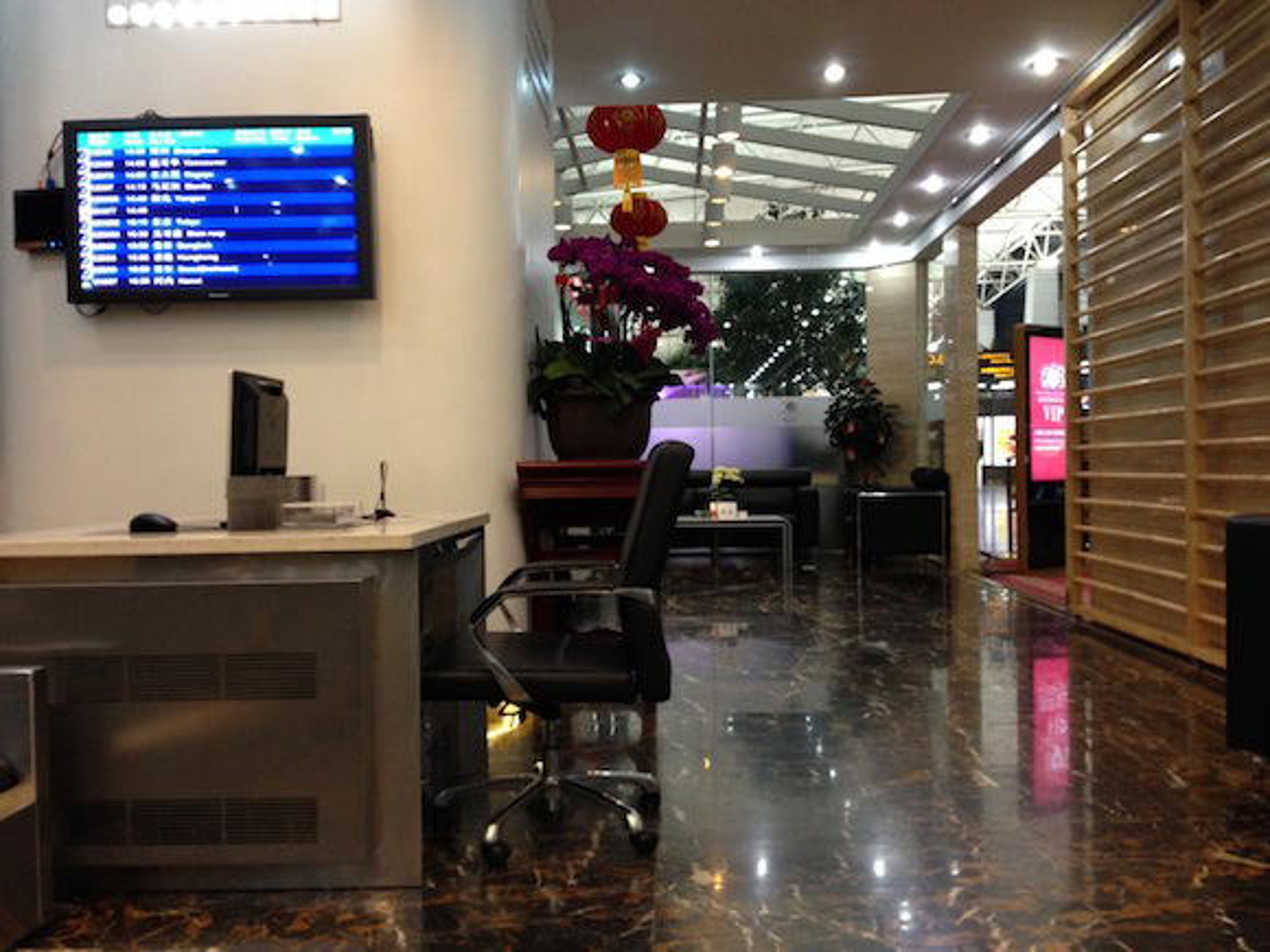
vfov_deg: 42.9
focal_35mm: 33
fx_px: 1211
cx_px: 635
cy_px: 476
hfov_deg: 55.4
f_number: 2.4
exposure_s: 1/20
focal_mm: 4.12
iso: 200
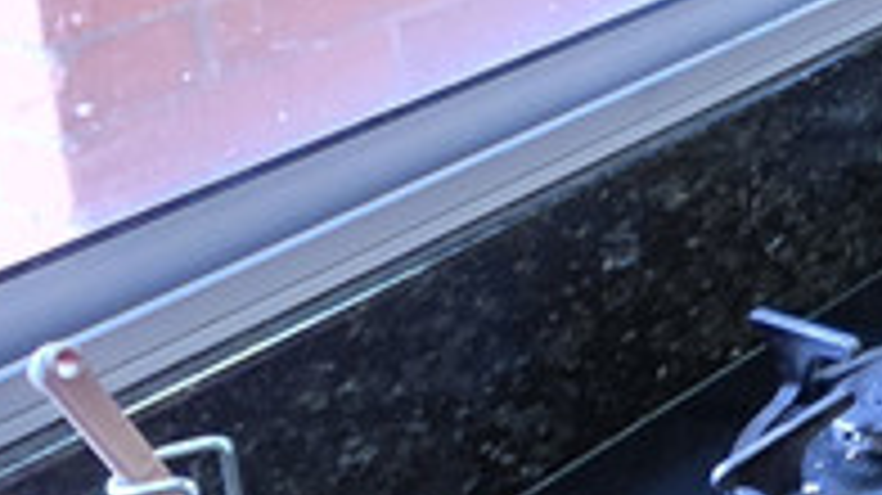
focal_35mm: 78
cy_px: -387
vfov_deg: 13.8
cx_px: 1971
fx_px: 1823
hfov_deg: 16.4
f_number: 1.9
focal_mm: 2.2
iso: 1000
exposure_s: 1/40
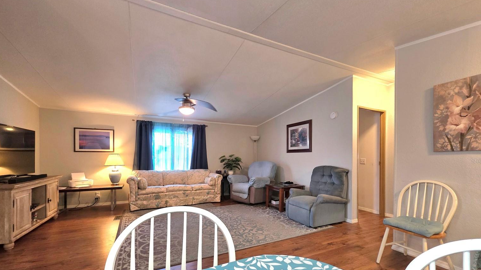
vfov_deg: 69.9
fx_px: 191
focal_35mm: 15
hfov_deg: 103.0
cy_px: 161
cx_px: 247
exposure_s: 1/60.2
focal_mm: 2.2
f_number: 1.9
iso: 250
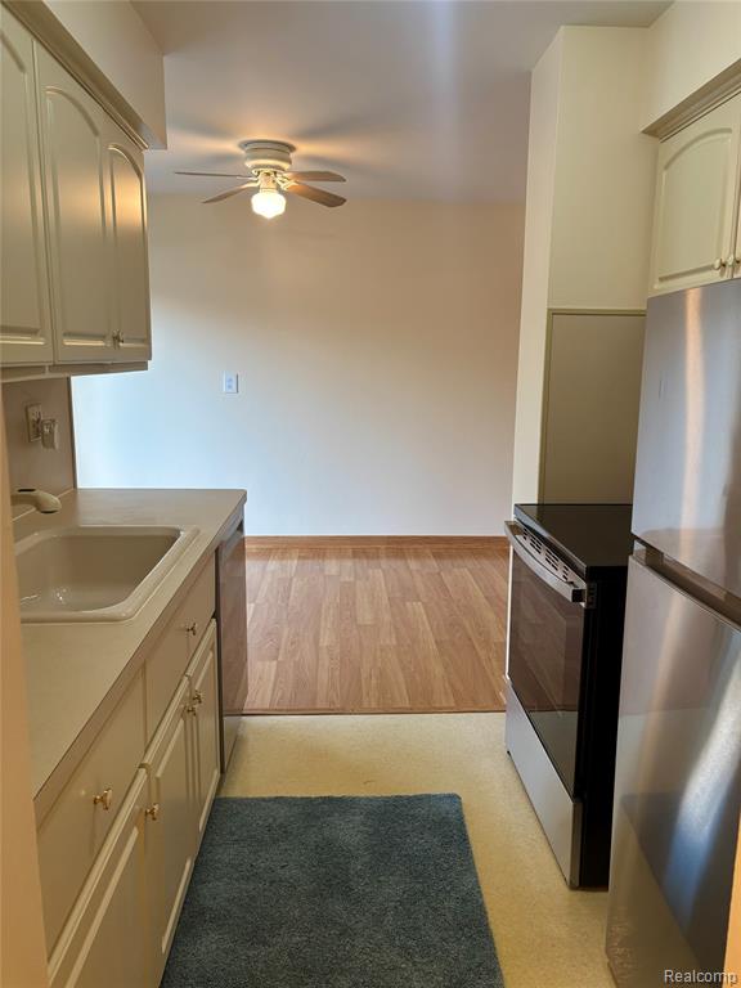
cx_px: 370
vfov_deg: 67.3
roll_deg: -1.3
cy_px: 494
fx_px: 742
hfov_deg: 53.1
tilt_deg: -10.3
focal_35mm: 26
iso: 125
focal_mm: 5.96
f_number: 1.6
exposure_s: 1/120
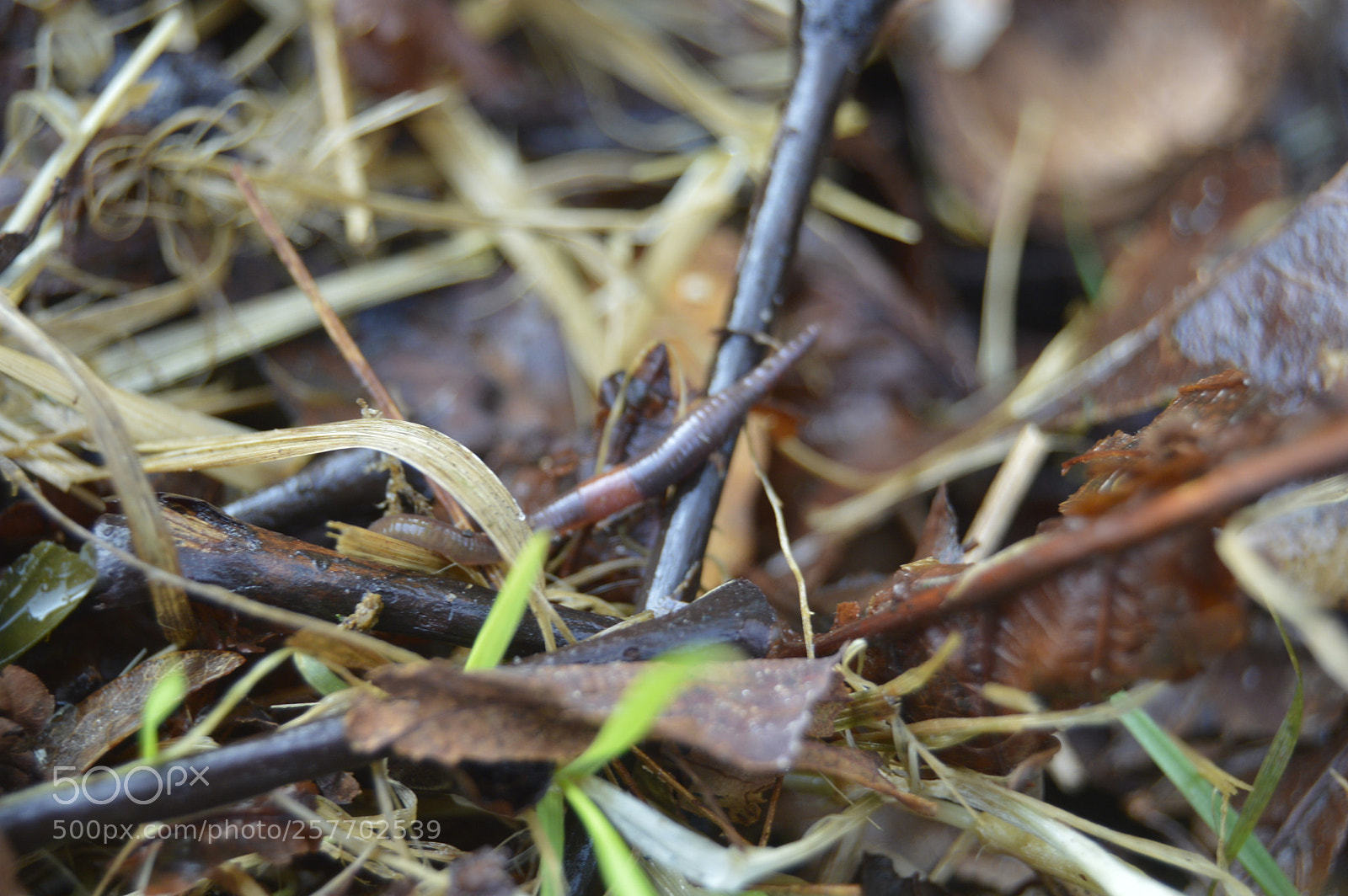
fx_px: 3087
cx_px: 674
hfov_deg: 24.6
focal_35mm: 82
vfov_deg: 16.5
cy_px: 448
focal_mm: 55
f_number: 5.6
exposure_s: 1/60
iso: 450
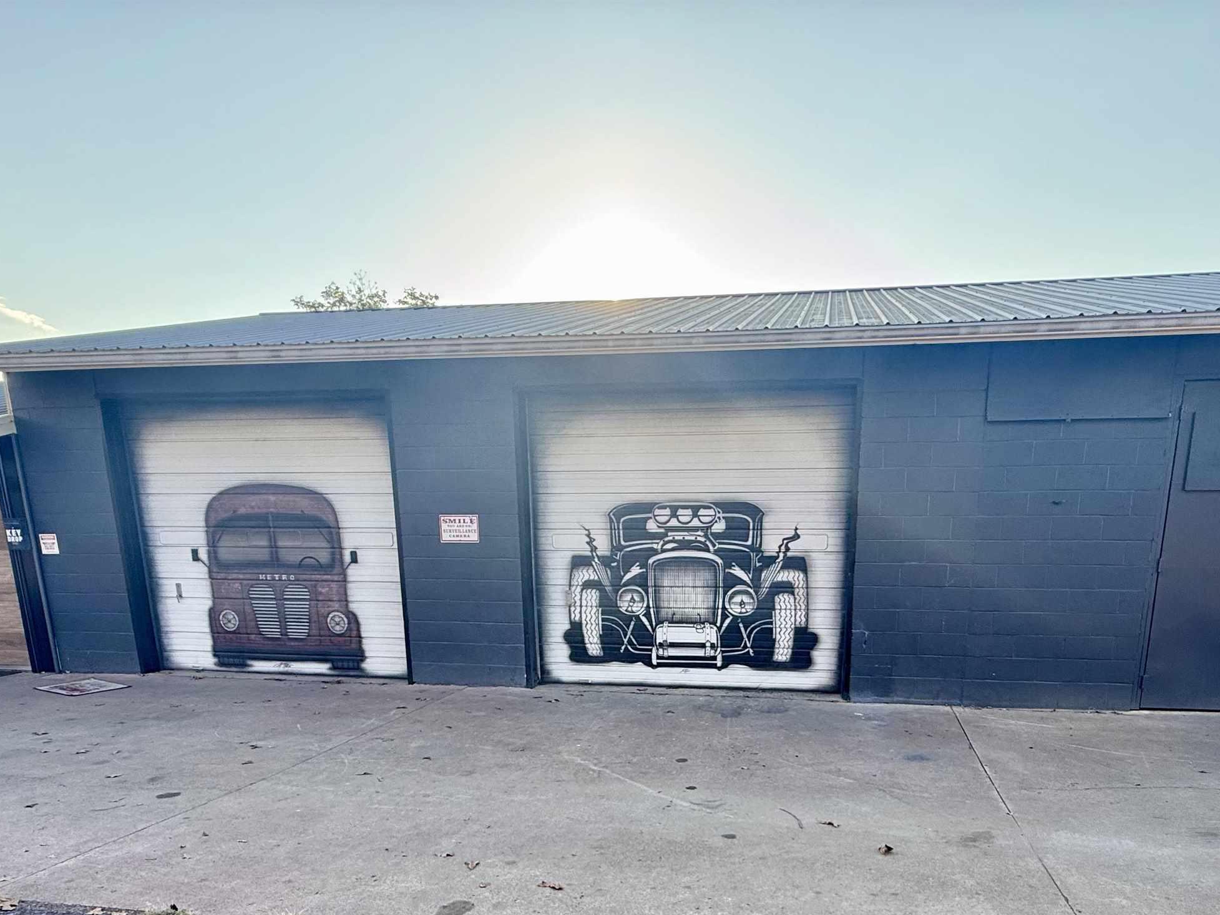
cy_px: 718
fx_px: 775
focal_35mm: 22
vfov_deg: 57.1
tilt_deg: -12.5
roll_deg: -0.3
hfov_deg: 75.9
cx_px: 705
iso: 50
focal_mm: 2.22
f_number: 2.2
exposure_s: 1/203
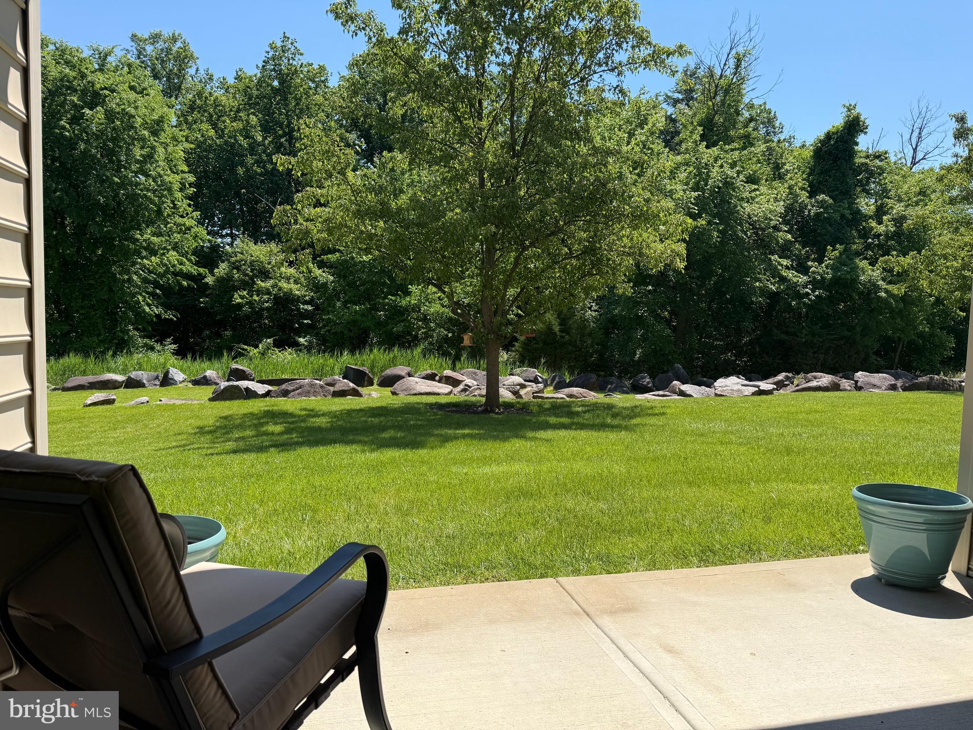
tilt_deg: -3.9
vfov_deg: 56.8
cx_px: 486
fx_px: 675
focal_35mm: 24
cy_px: 365
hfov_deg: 71.6
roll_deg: -1.4
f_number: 1.78
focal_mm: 6.76
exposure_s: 1/2299
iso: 80
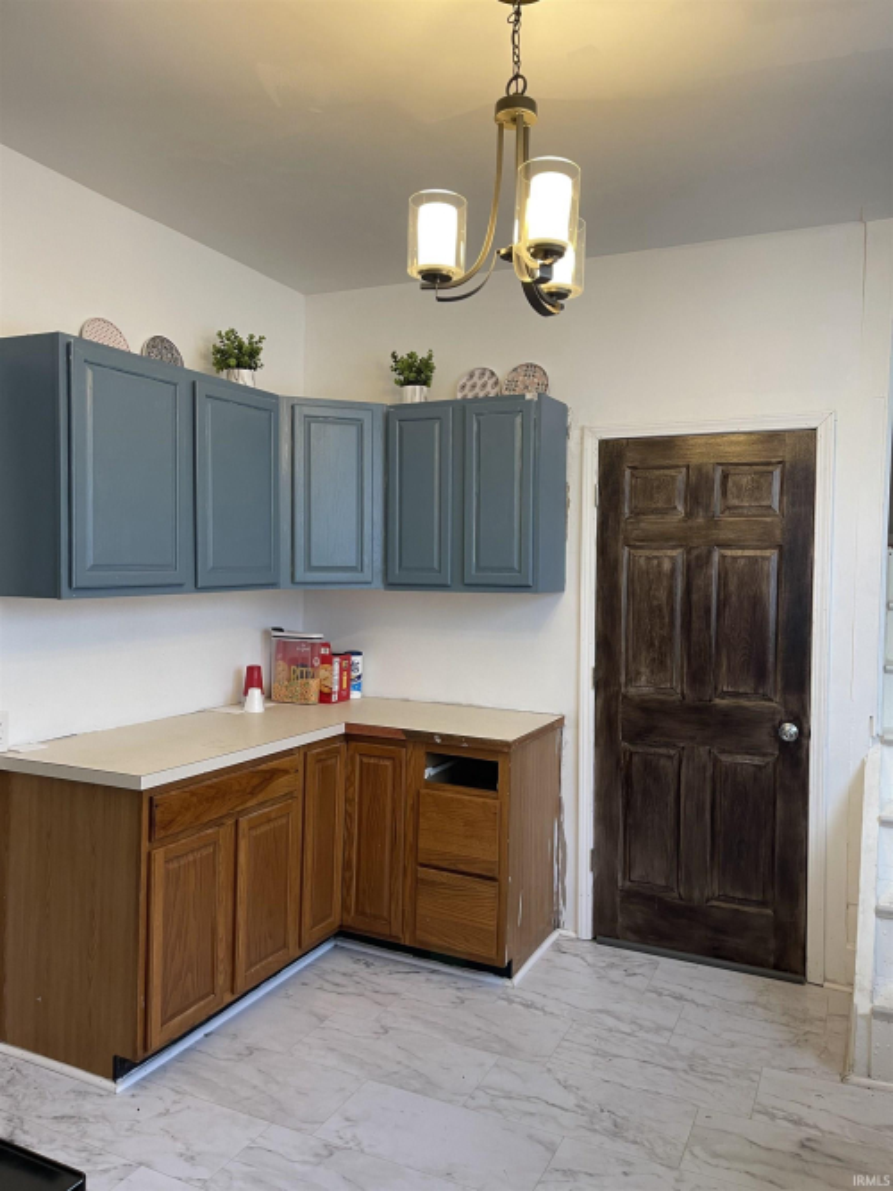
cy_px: 596
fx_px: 860
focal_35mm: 25
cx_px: 446
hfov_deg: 54.9
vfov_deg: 69.4
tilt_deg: -0.9
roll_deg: -0.5
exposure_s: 1/60
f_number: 1.6
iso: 100
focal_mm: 5.1
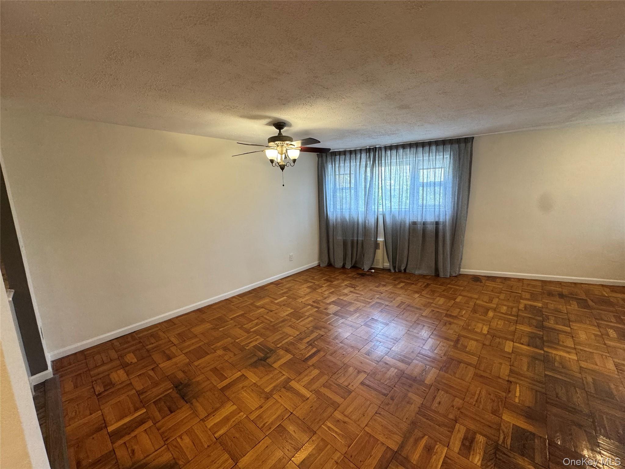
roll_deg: +2.2
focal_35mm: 14
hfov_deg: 102.1
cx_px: 312
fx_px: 253
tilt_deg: -10.5
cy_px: 234
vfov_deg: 85.7
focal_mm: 2.22
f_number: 2.2
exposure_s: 1/120
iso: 250
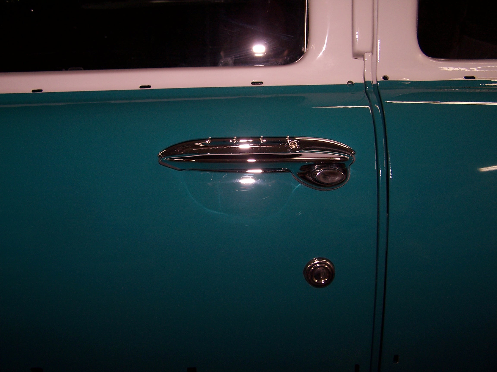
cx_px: 248
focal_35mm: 38
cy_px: 186
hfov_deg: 49.0
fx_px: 546
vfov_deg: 37.7
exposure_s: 1/60
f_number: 2.8
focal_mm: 6.3
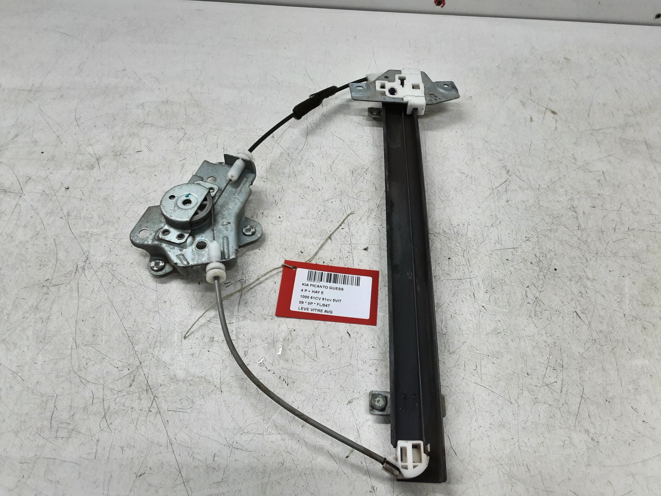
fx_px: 516
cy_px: 248
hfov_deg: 65.3
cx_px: 330
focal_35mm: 27
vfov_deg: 51.4
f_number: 1.9
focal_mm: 2.91
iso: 64
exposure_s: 1/50
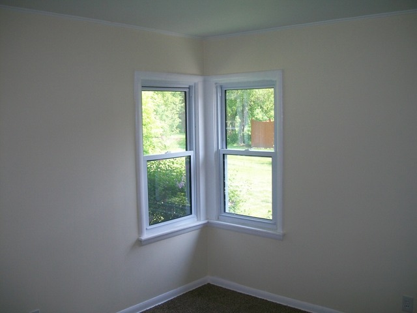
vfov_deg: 39.7
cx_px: 208
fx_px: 434
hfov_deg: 51.4
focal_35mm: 36
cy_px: 156
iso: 80
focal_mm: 6
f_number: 2.7
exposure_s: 1/125
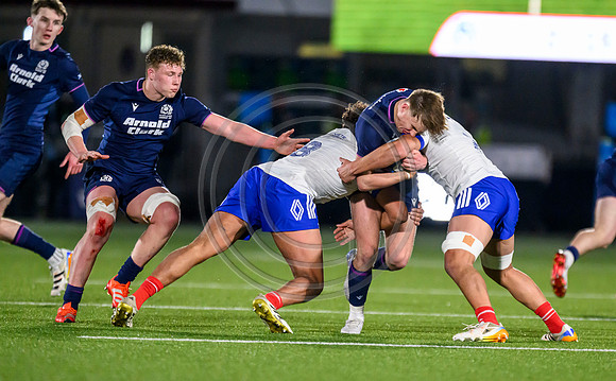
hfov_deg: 3.1
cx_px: 361
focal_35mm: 672
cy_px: 241
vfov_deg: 1.9
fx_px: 11248
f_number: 4
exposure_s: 1/1250
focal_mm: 560
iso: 8000
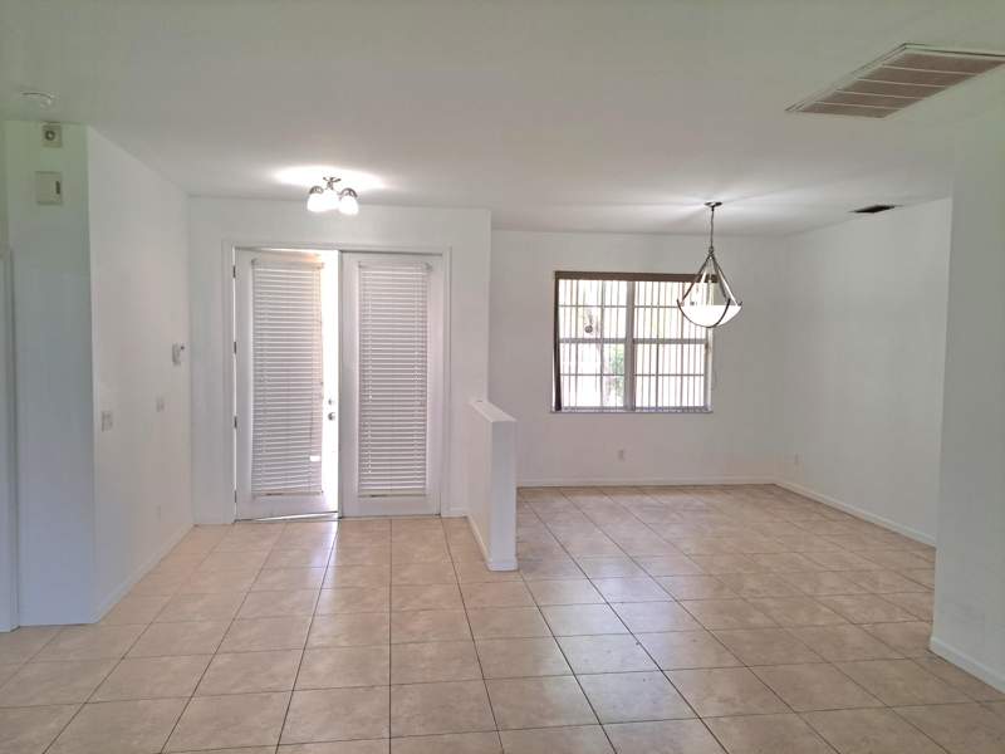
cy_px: 377
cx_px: 502
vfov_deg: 56.8
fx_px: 697
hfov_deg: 71.6
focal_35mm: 24
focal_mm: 5.23
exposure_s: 1/60.2
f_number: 1.8
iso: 80
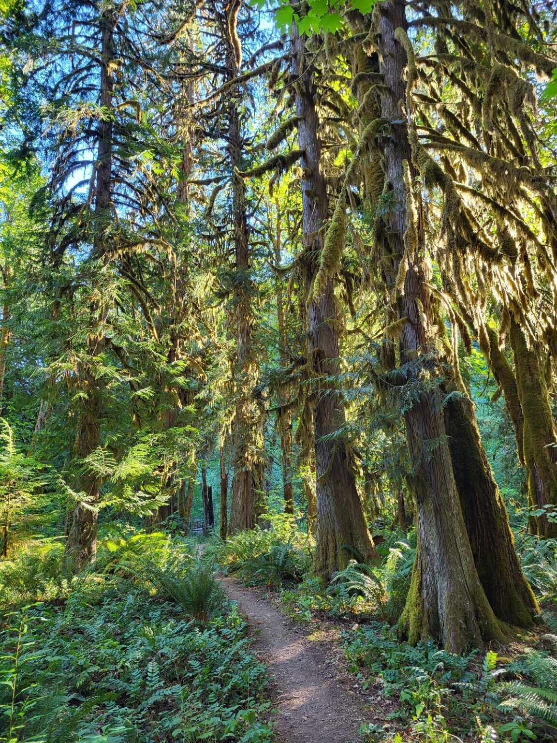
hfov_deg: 53.1
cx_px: 278
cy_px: 372
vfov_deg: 67.3
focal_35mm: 26
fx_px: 558
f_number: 1.8
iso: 160
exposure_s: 1/100
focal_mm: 5.4
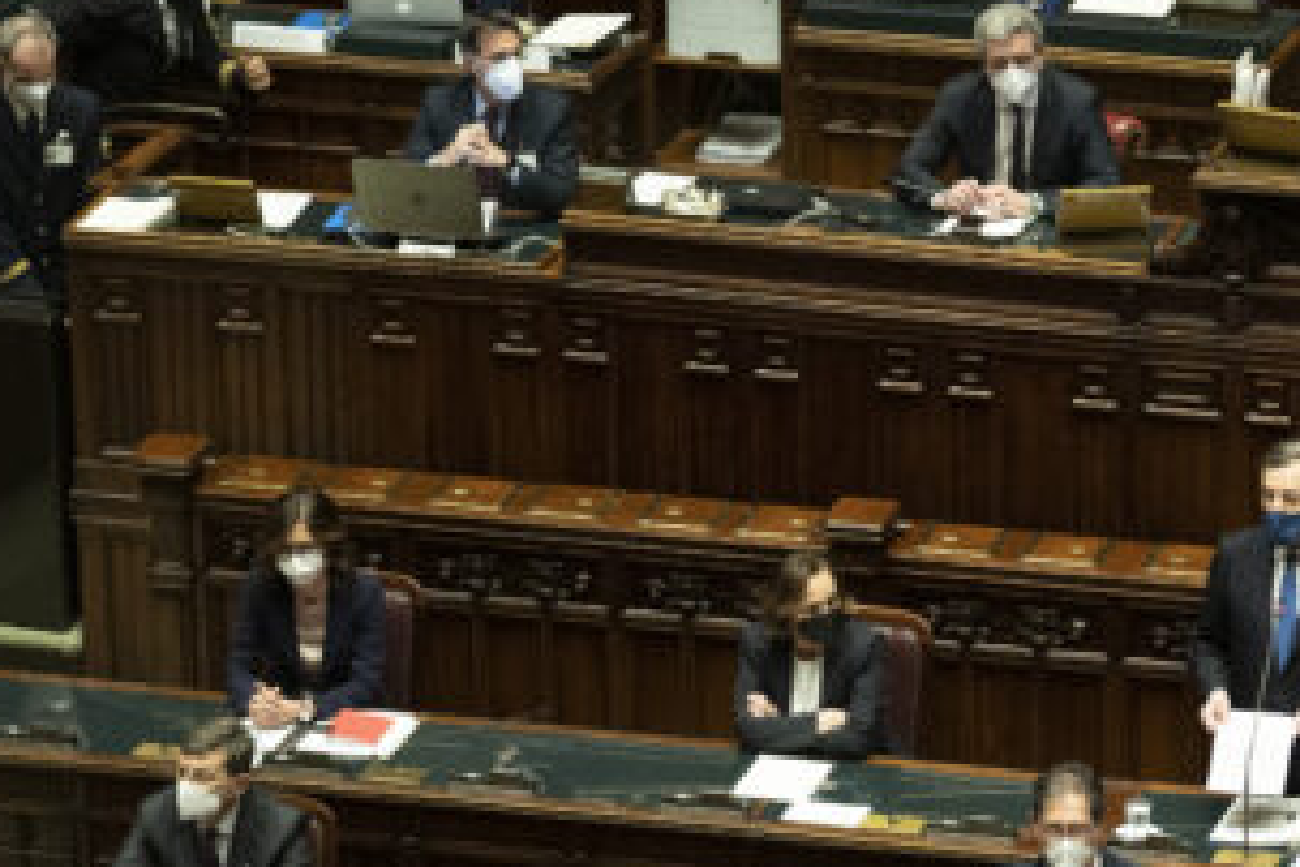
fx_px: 8305
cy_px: 725
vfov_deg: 6.0
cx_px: 1330
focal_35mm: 230
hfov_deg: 8.9
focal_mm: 100
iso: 3200
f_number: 2.8
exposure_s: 1/250
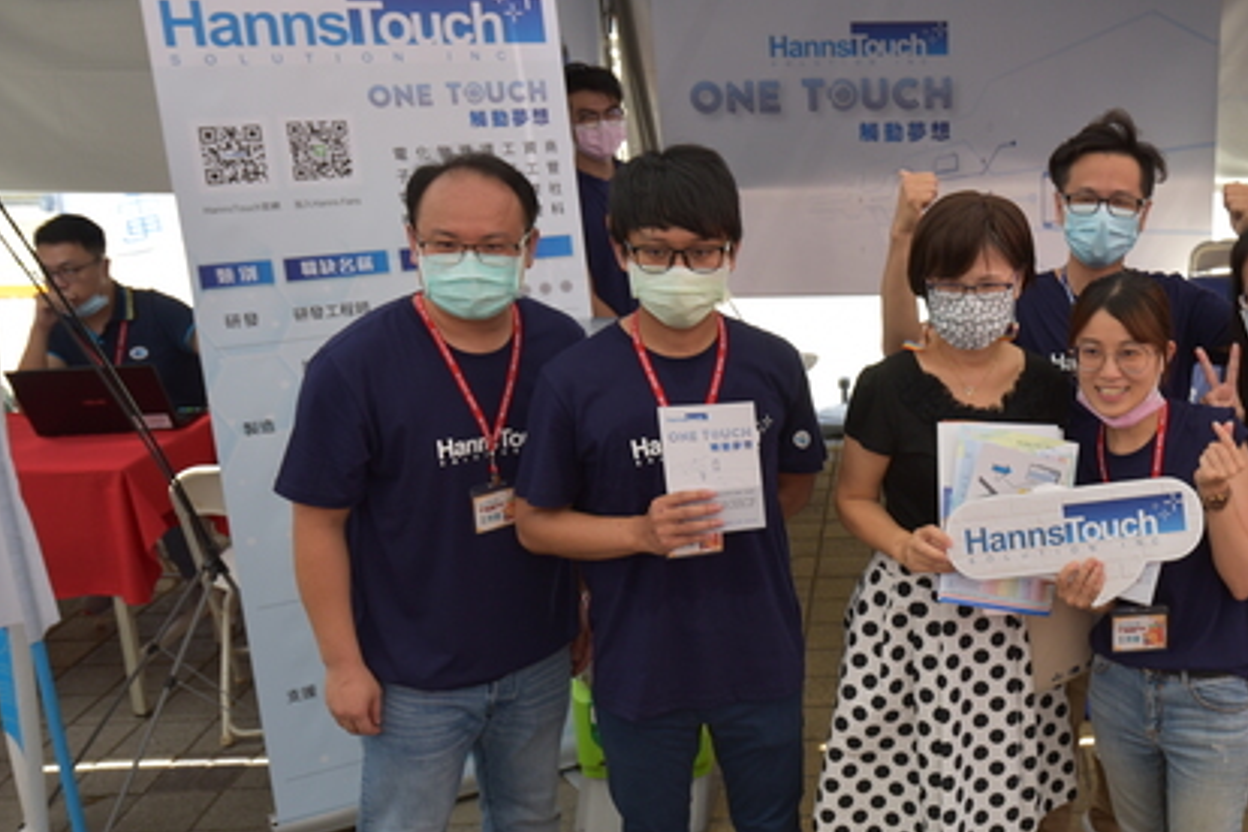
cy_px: 445
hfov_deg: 42.8
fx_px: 1525
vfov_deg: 30.5
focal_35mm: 44
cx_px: 965
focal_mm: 26
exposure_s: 1/60
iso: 320
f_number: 5.6
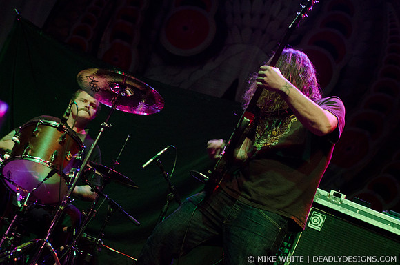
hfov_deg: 30.6
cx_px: 200
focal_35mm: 66
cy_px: 132
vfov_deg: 20.5
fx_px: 732
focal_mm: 44
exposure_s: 1/60
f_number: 2.8
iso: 2000
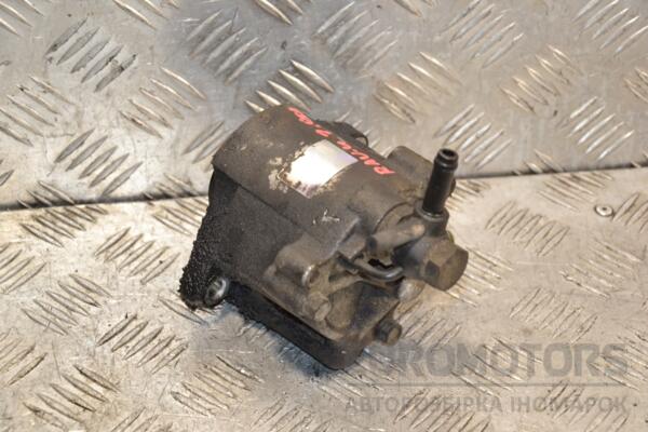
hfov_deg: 19.5
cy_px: 216
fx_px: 1890
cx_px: 324
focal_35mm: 105
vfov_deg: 13.0
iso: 800
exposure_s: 1/100
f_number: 5.3
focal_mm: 70
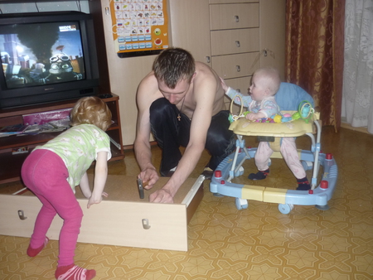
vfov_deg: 43.0
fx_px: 356
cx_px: 186
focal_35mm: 33
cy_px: 140
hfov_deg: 55.3
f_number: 2.8
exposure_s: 1/30
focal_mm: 5.5
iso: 160
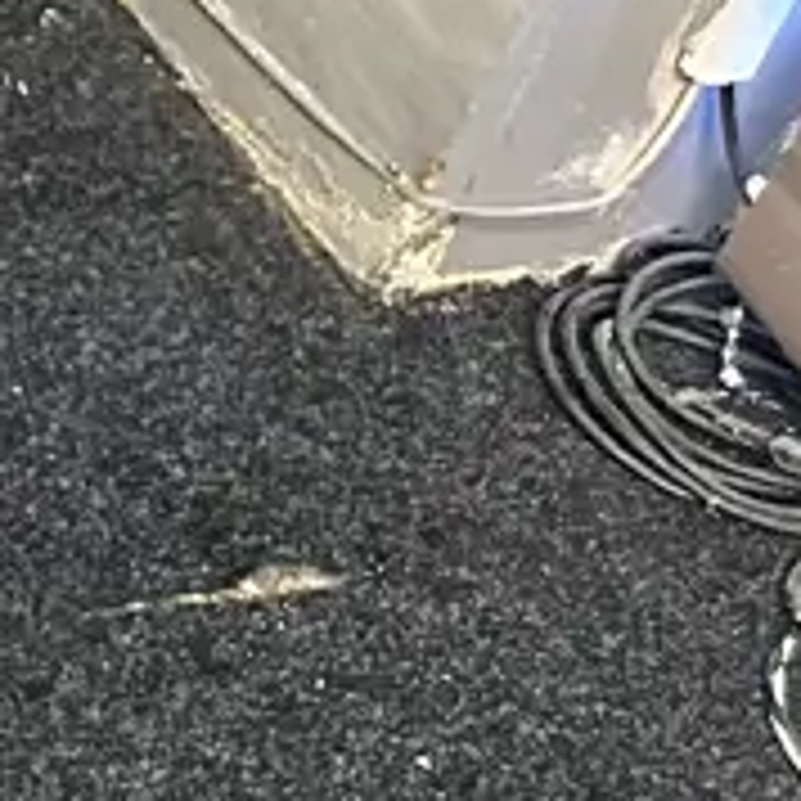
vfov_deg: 13.6
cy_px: -351
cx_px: -1480
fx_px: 3194
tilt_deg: -34.3
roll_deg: -1.9
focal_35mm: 122
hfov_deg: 10.7
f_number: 1.78
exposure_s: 1/50
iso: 500
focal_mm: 6.86
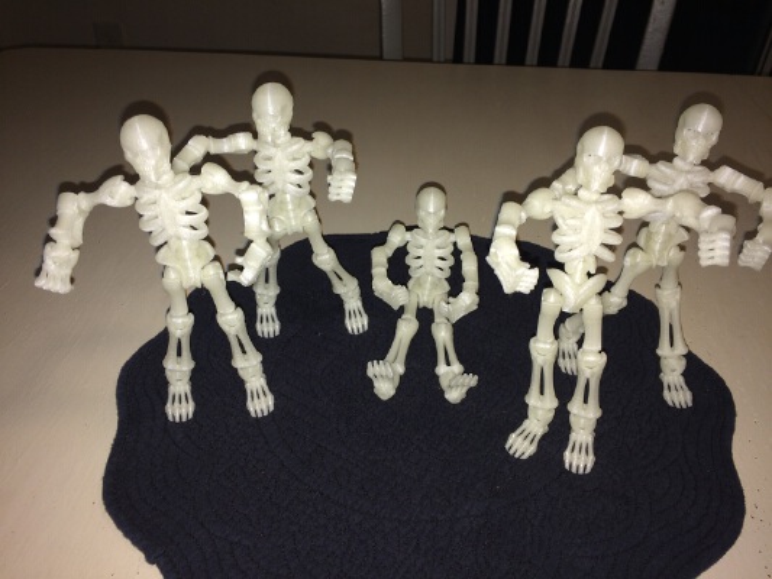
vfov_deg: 48.2
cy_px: 290
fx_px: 647
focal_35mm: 29
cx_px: 386
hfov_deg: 61.6
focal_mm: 4.15
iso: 32
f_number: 2.2
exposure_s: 1/38
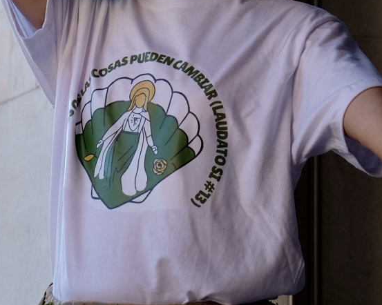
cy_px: -31
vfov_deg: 7.6
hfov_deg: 9.6
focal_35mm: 202
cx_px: 140
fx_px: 2283
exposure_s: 1/800
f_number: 4
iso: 400
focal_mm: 44.4
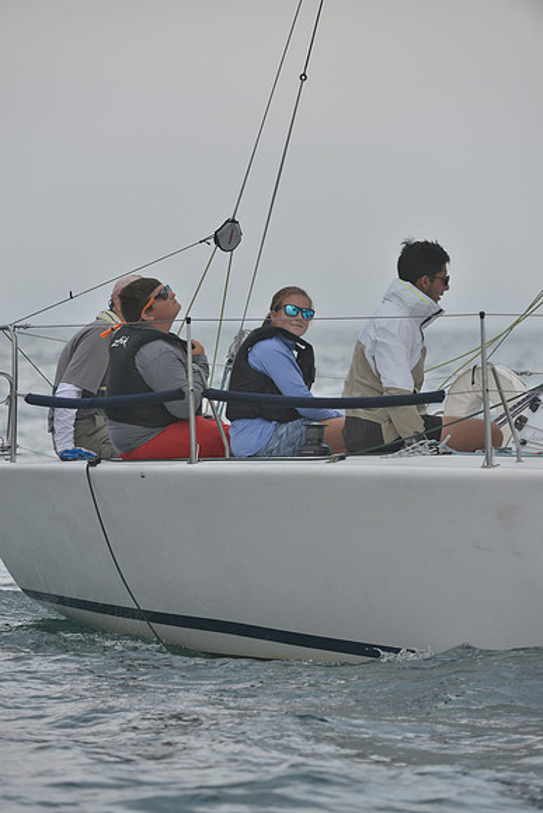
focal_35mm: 350
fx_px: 7913
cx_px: 272
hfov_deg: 3.9
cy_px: 406
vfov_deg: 5.9
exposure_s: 1/800
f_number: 6.3
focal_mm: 350
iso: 280
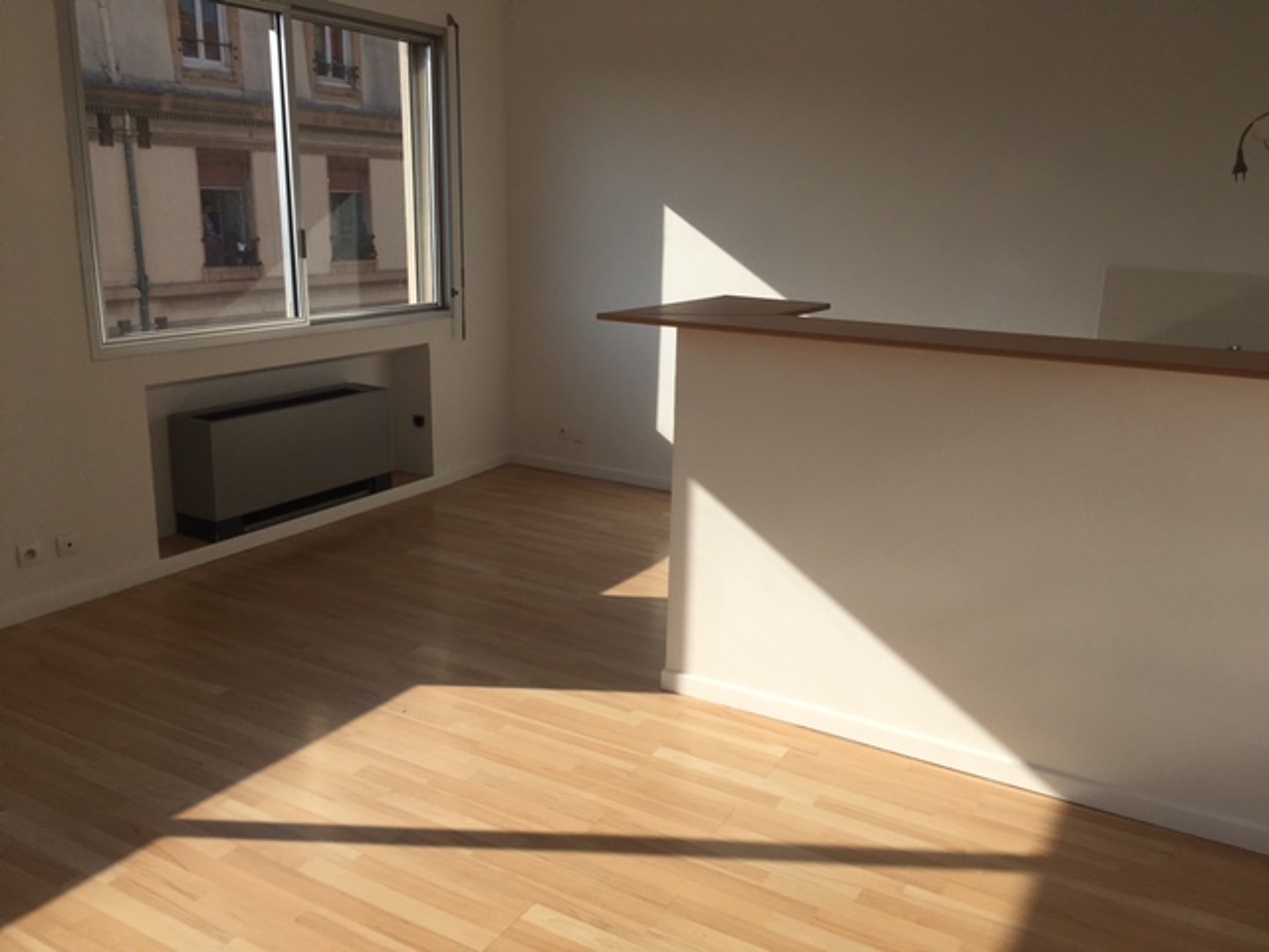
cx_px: 634
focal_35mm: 29
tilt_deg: -15.0
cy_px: 476
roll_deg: +0.7
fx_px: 1063
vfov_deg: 48.2
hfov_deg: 61.7
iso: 25
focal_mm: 4.15
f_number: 2.2
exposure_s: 1/2653
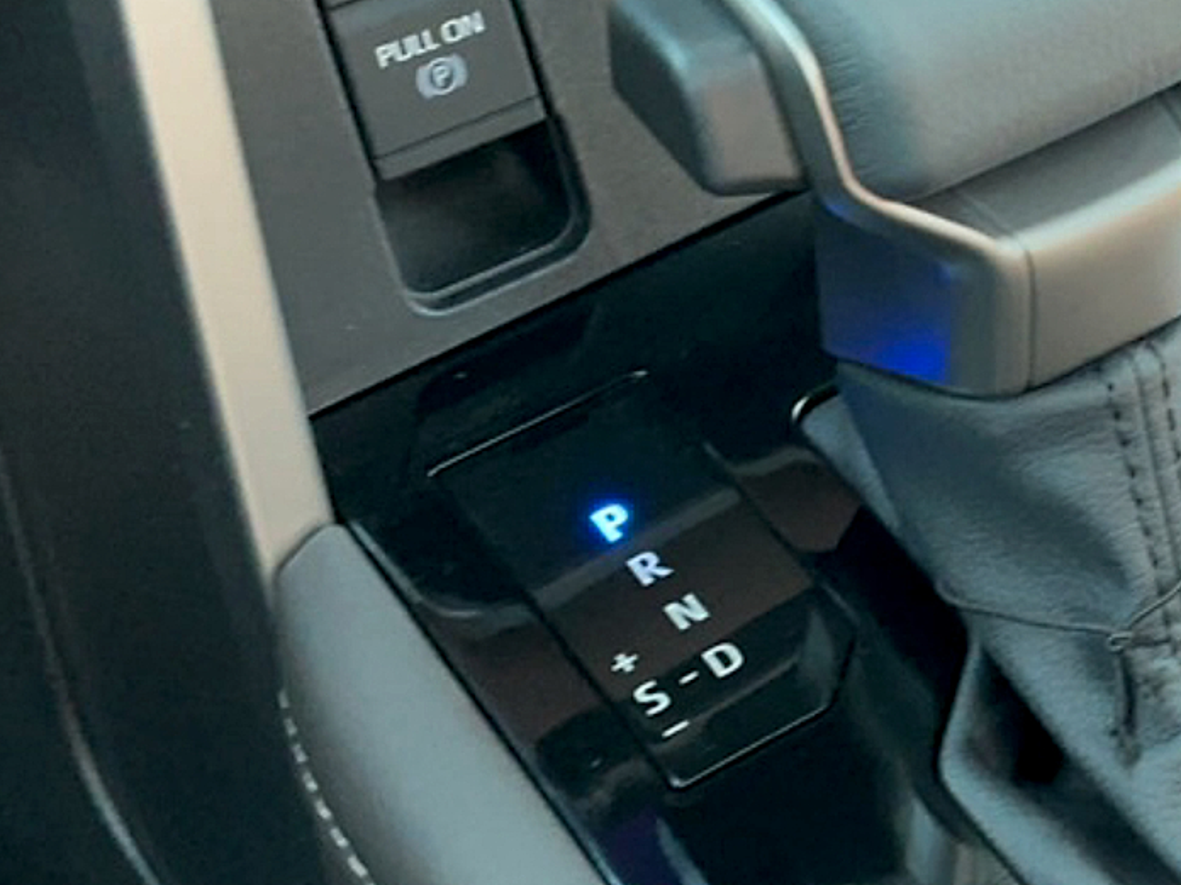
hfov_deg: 27.3
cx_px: 1040
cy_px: 317
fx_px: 2354
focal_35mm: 69
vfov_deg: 21.3
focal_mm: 3
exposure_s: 1/60
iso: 64
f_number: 1.8
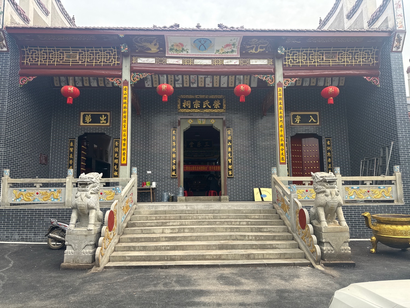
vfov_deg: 56.8
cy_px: 154
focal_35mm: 24
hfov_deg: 71.6
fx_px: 284
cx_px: 205
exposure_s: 1/938
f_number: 1.78
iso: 80
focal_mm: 6.76
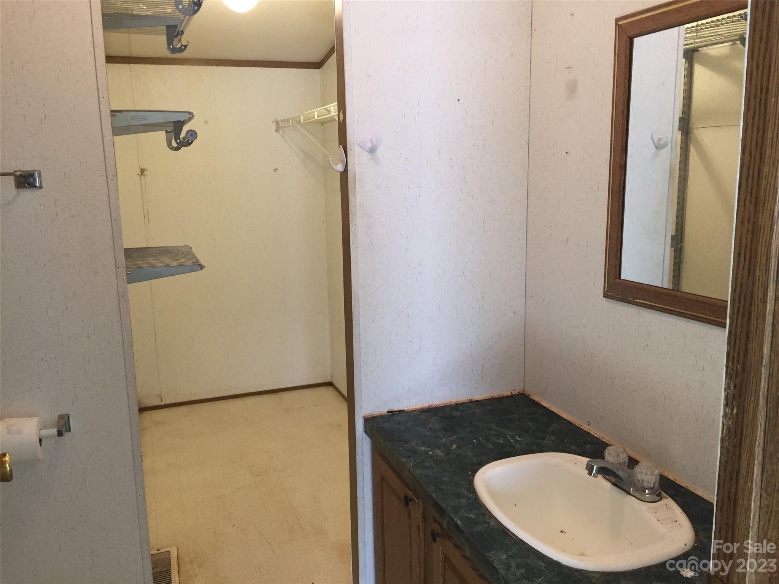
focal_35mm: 29
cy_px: 292
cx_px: 390
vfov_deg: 48.2
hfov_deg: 61.7
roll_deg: +0.7
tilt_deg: -8.2
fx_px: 653
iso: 100
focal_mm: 4.15
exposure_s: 1/30
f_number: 2.2
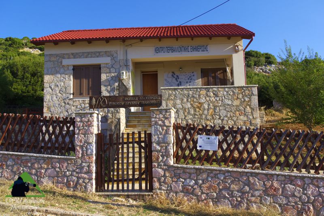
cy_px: 108
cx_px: 162
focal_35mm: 36
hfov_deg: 53.2
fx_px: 324
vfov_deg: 36.8
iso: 100
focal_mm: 24
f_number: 11
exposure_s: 1/100
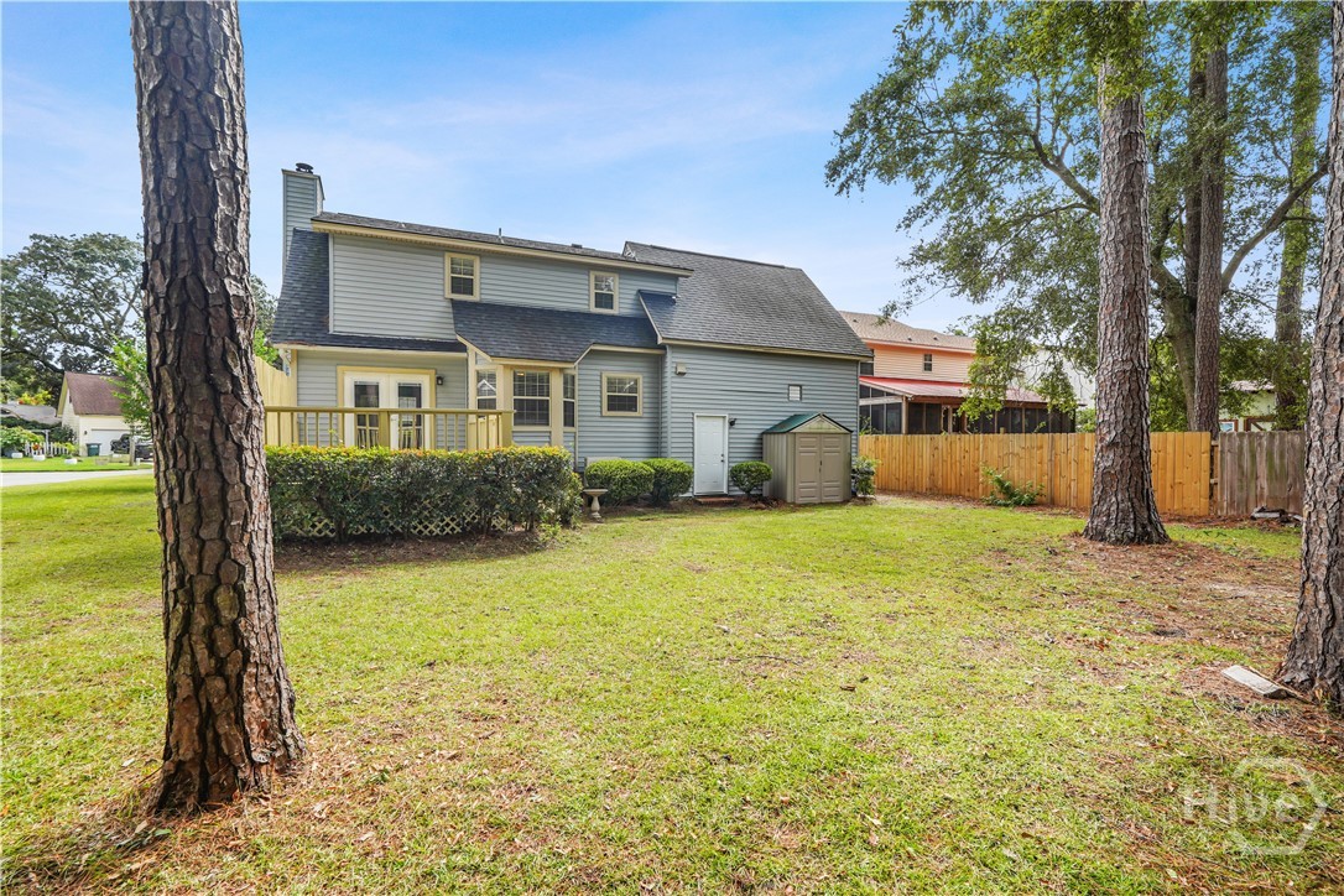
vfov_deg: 73.7
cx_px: 672
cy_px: 448
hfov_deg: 96.7
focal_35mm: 16
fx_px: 597
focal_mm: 16
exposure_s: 1/60
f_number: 10
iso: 100
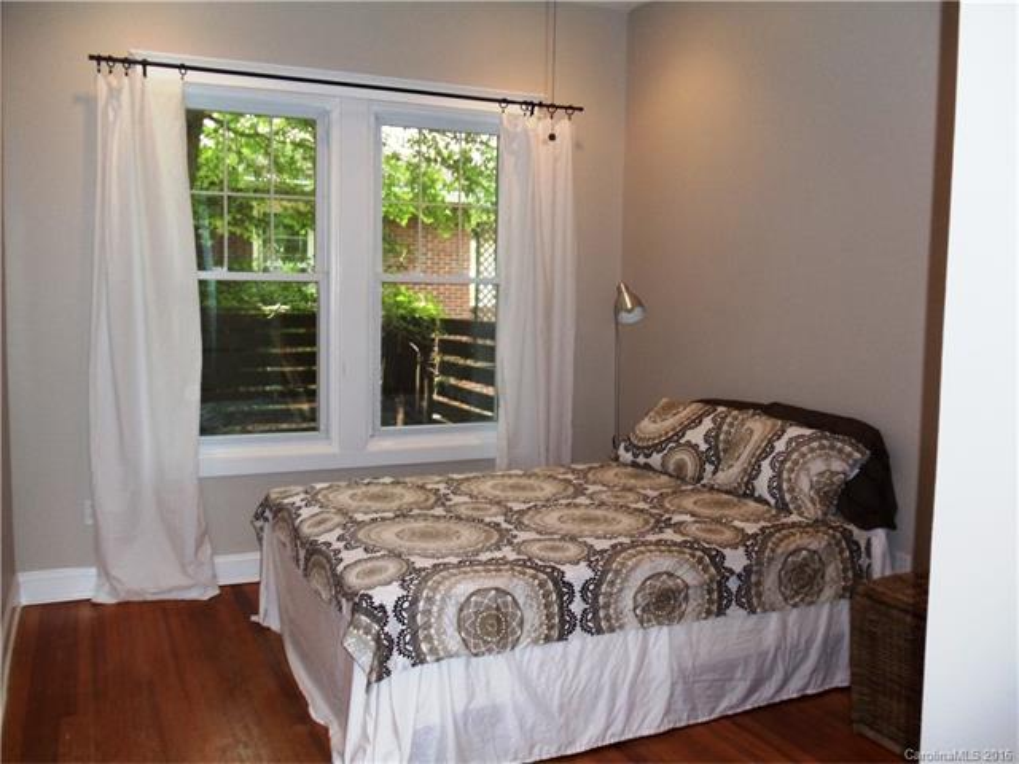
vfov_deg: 32.9
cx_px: 510
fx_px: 1295
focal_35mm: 44
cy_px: 382
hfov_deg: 42.9
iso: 400
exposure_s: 1/30
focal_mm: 6
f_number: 3.5
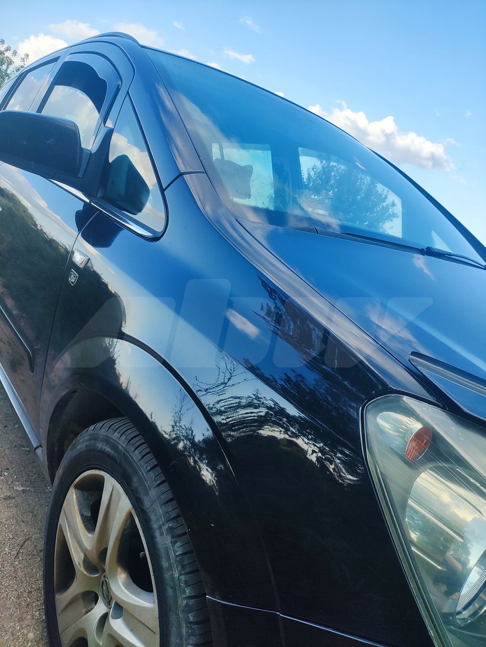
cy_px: 324
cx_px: 243
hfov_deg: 54.9
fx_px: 468
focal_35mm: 25
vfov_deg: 69.4
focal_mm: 4.71
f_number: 1.79
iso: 50
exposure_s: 1/544
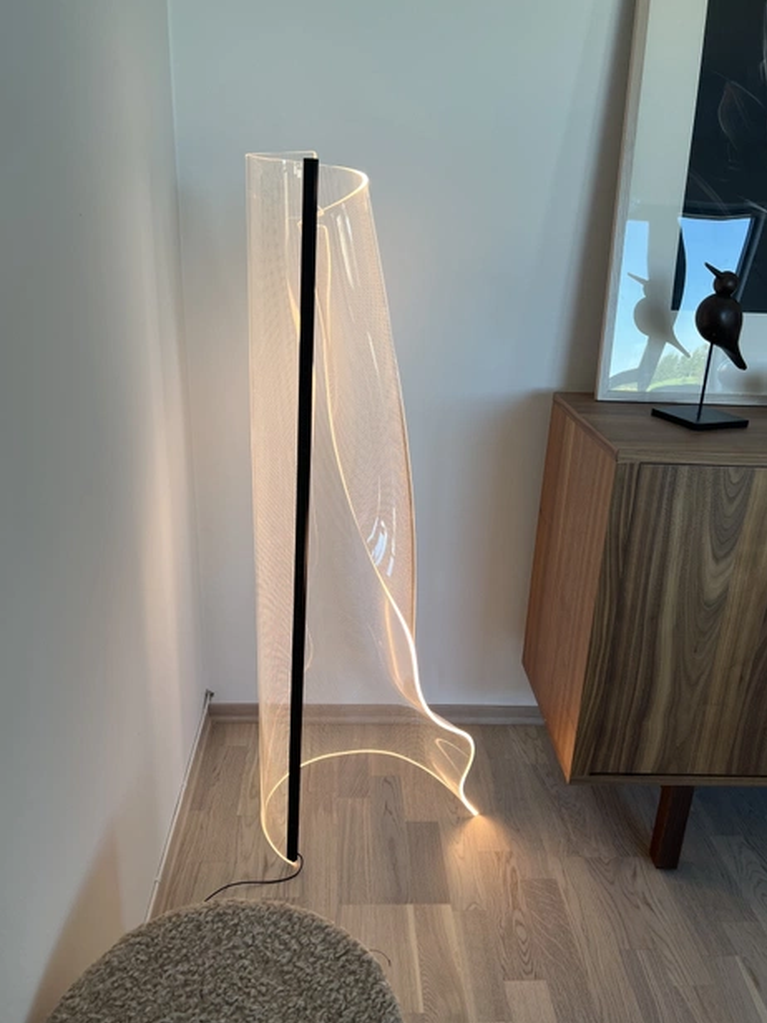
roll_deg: -2.0
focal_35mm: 27
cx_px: 385
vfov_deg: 65.3
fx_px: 798
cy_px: 512
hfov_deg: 51.4
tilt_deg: -20.5
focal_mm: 5.7
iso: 32
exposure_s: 1/119
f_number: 1.5
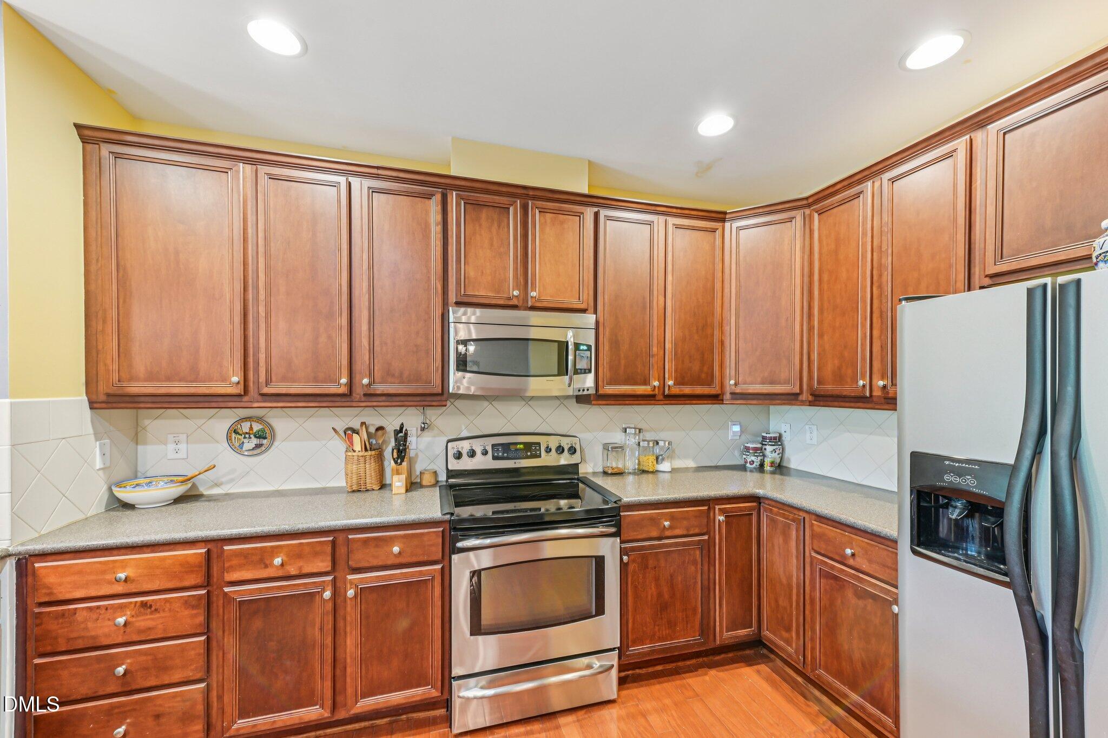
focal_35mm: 14
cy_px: 369
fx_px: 431
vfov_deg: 81.2
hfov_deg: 104.3
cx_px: 554
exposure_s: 1/1.25
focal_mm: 14
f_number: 9
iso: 200
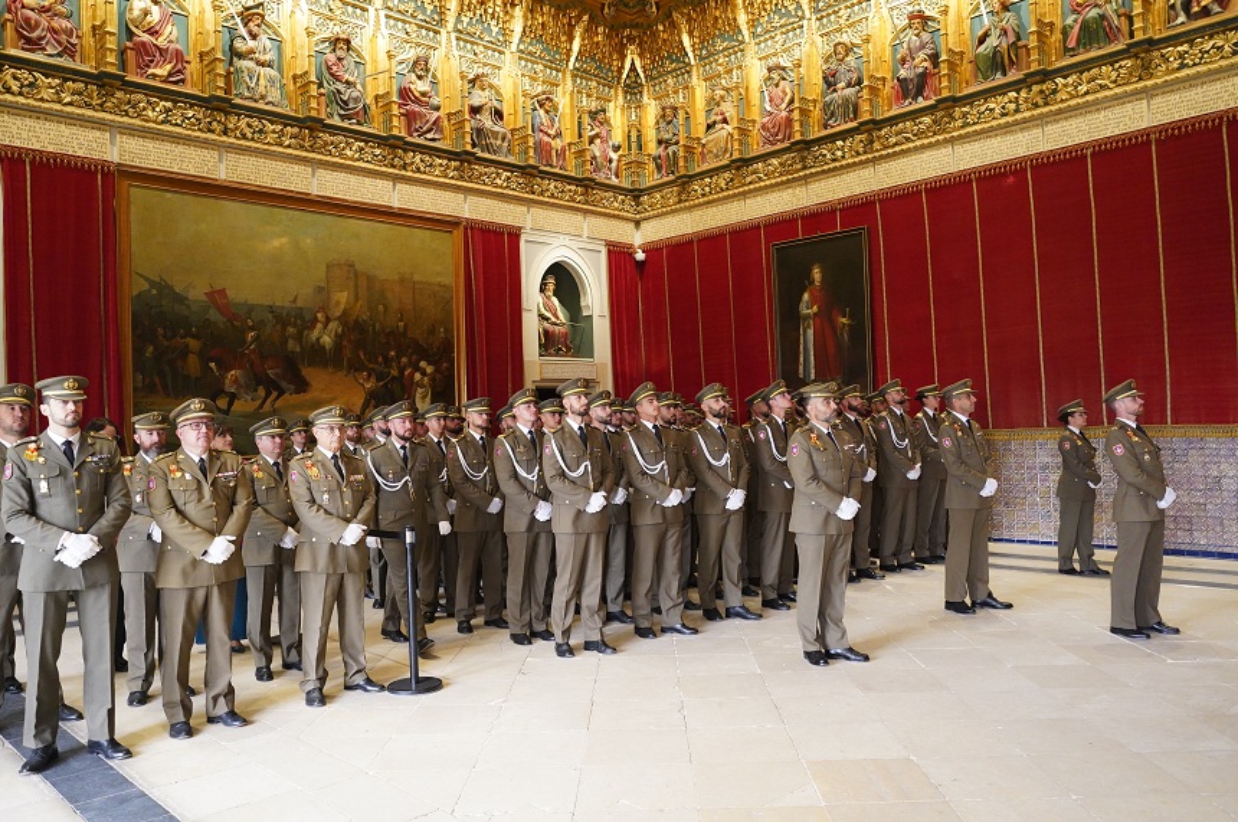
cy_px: 411
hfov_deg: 67.5
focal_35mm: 27
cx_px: 619
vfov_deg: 47.8
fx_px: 927
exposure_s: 1/200
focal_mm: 27
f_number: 2.8
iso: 5000
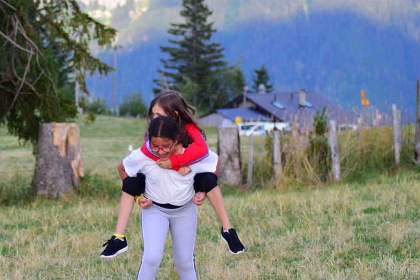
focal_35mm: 181
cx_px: 181
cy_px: 166
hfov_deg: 11.4
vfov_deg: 7.6
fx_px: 2110
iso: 640
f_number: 4
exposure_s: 1/800
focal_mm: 75
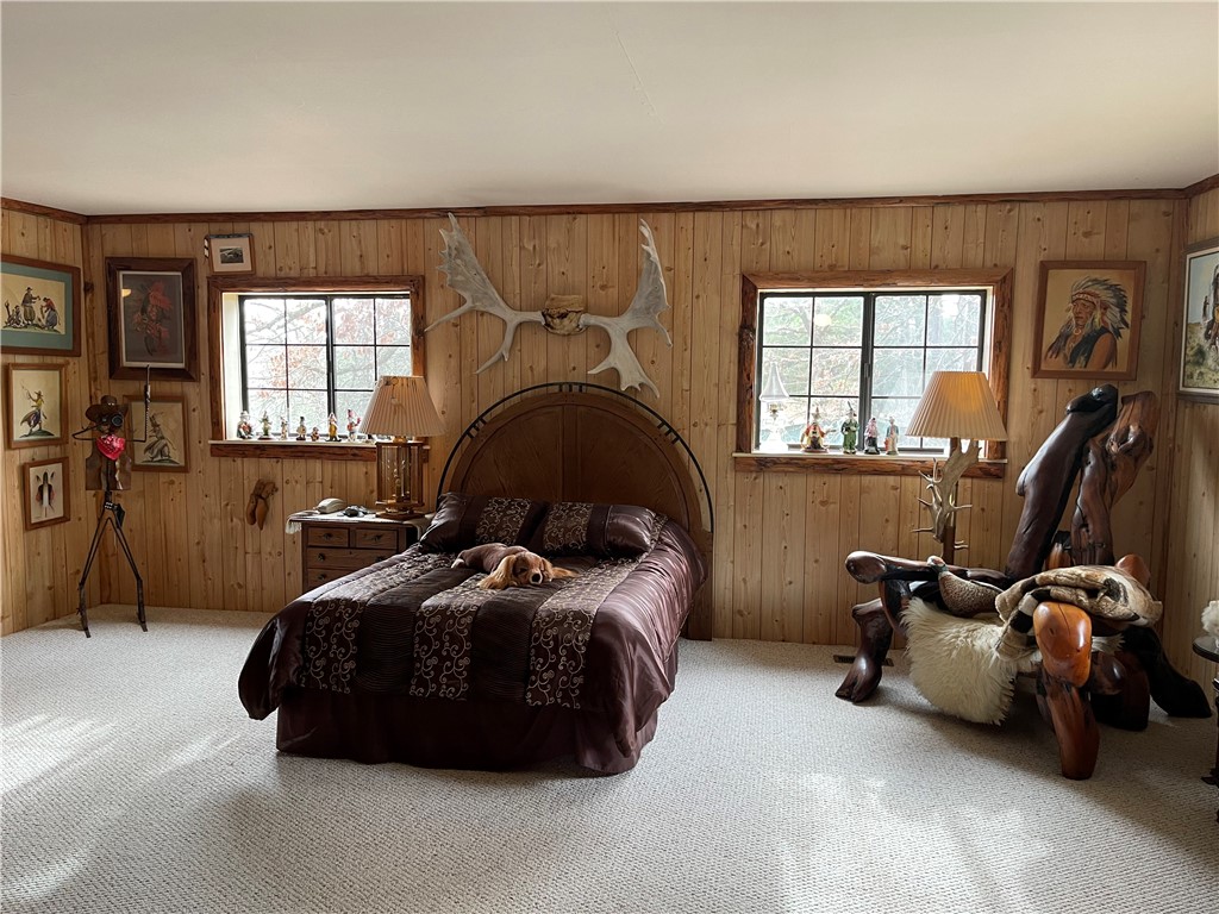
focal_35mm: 26
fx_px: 916
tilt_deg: -5.8
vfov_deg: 53.1
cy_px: 457
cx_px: 610
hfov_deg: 67.3
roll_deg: -0.5
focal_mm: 5.1
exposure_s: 1/60
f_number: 1.6
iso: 125
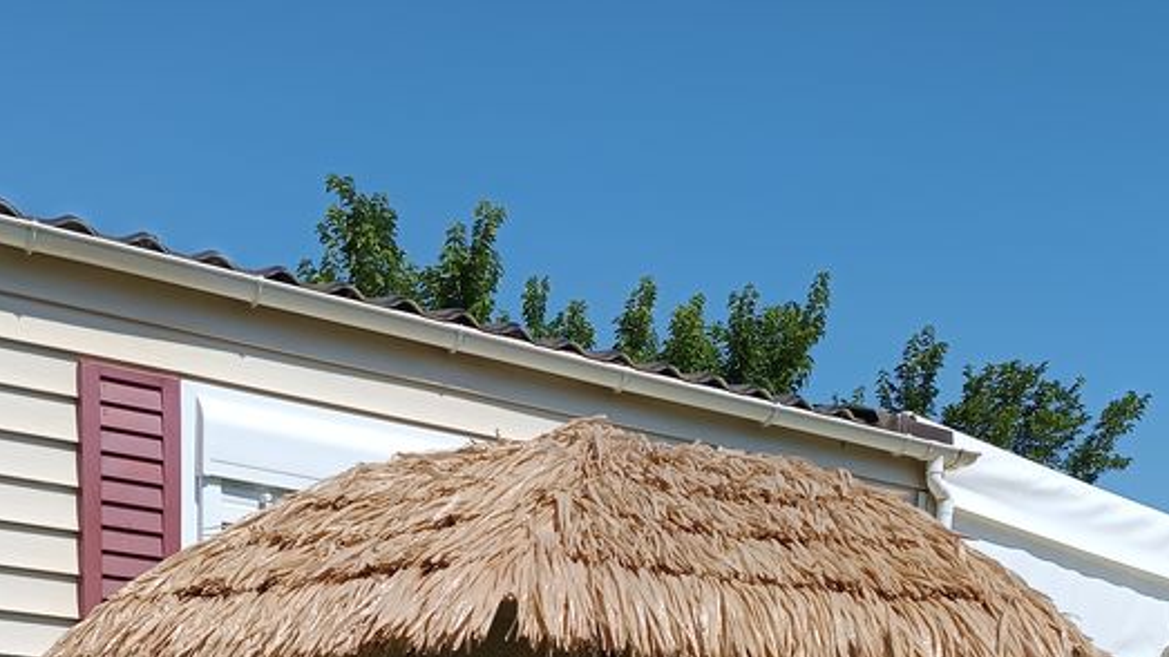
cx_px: 512
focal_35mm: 50
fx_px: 1550
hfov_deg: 41.3
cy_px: 1041
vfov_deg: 20.0
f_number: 1.7
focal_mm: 5.31
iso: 50
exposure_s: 1/639
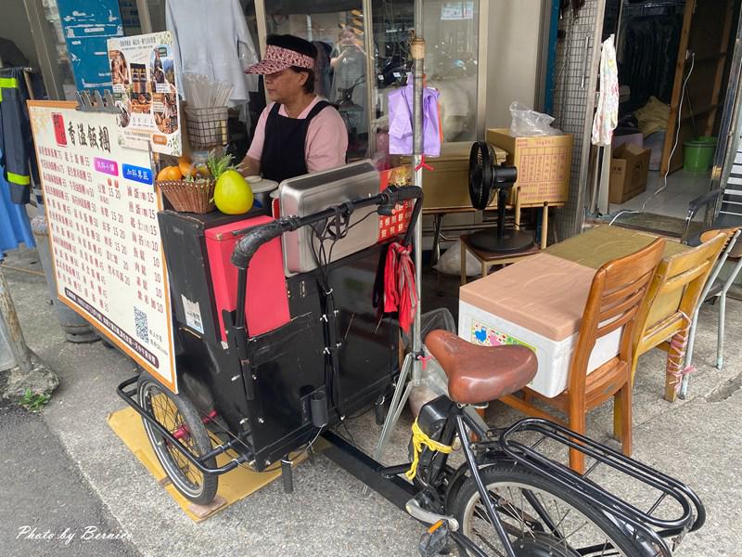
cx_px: 371
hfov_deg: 67.3
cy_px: 278
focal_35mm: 26
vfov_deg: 53.1
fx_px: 557
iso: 40
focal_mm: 4.25
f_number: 1.8
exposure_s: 1/122
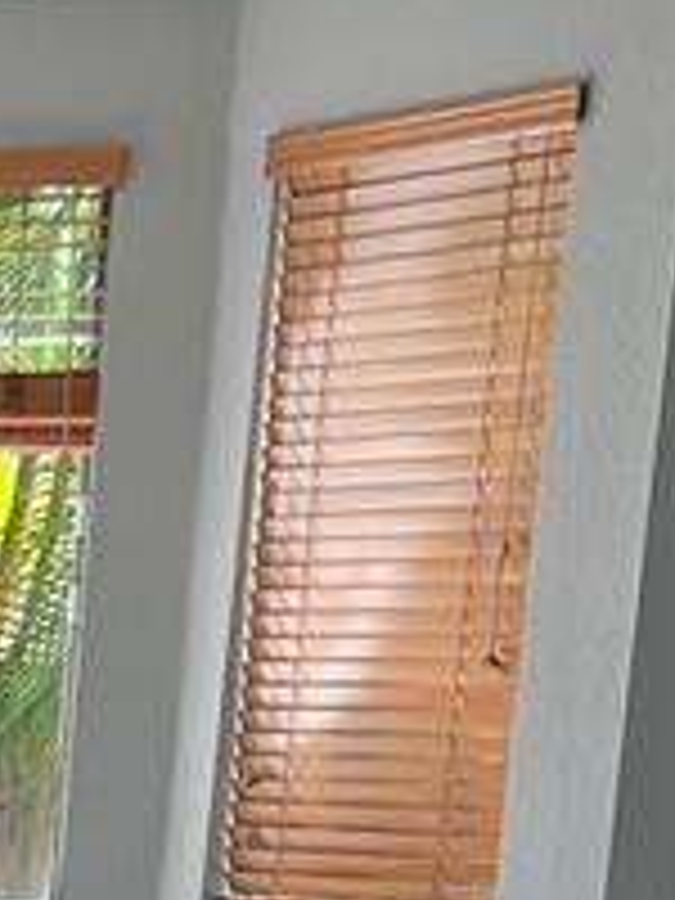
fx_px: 4056
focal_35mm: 156
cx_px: -1107
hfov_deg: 8.5
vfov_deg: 11.6
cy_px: 1710
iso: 40
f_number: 1.5
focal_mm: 5.7
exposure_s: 1/243
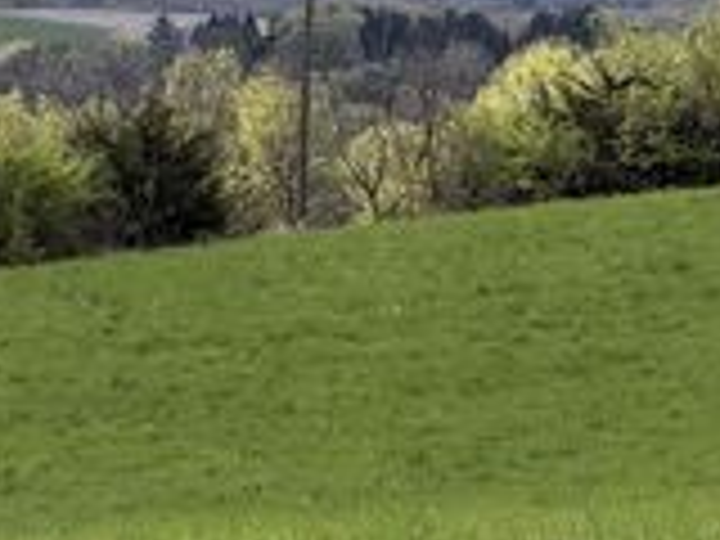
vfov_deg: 4.7
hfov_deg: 6.3
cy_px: 214
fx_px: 6510
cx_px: 90
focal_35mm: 313
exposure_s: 1/638
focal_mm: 16.89
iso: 32
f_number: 2.8
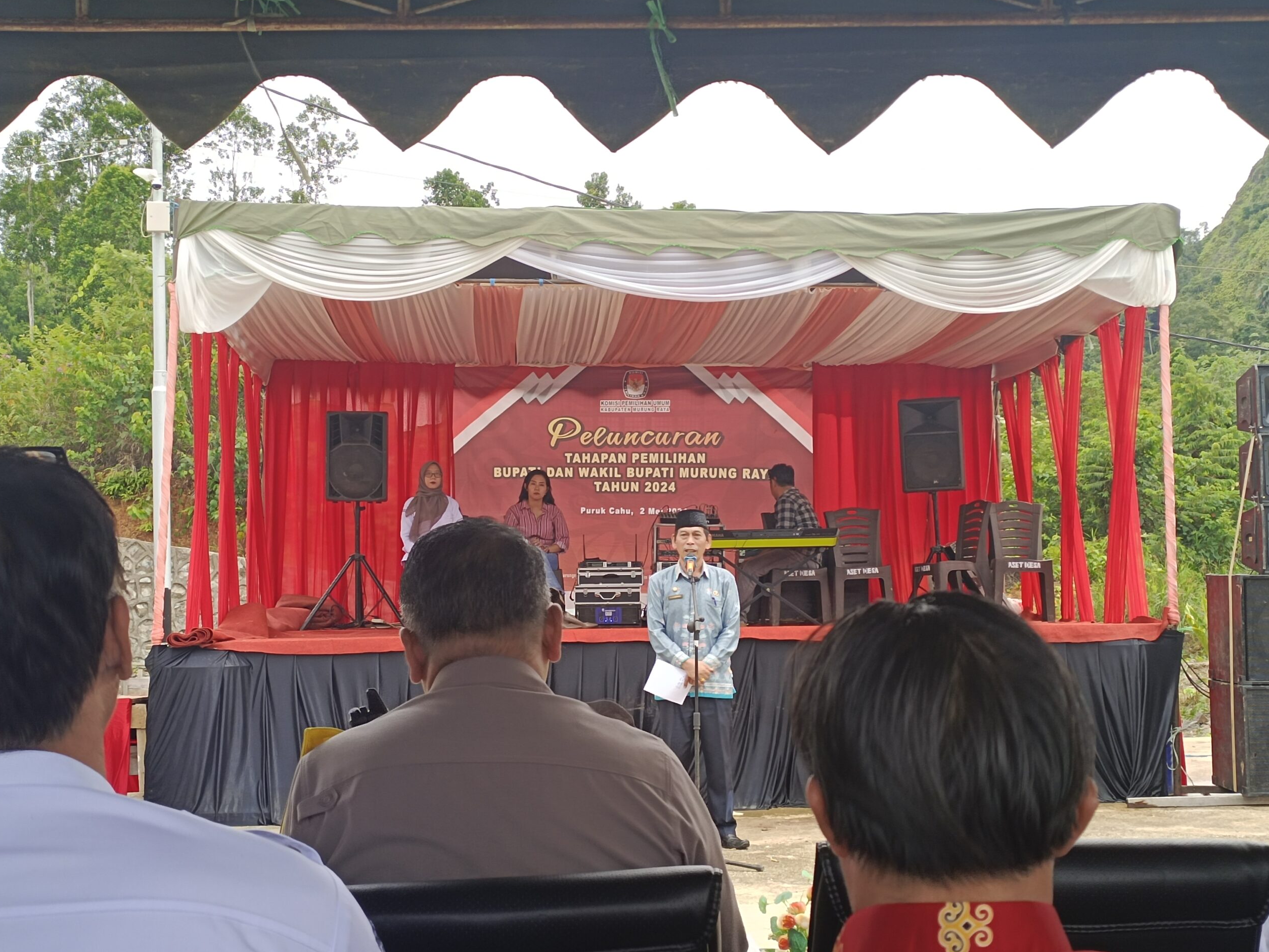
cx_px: 633
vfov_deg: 28.6
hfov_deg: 37.5
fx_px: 1869
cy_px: 480
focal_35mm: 51
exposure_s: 1/145
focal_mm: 4.74
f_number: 1.79
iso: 102
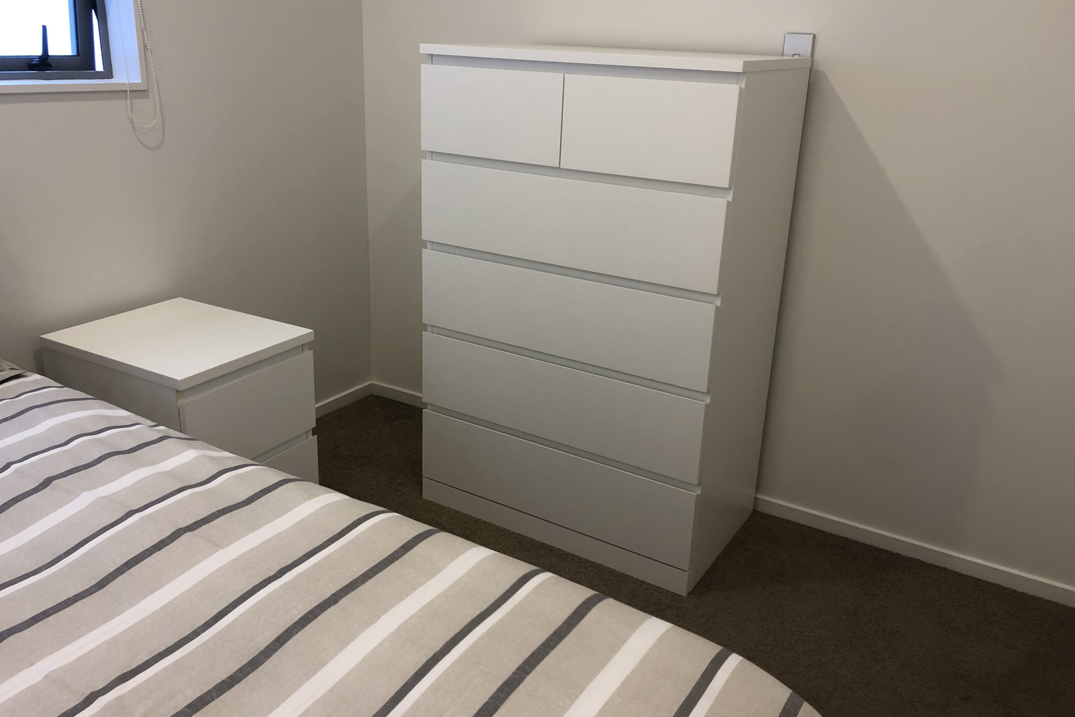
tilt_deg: -19.4
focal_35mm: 30
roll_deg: -2.1
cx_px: 523
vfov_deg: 43.6
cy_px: 329
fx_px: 896
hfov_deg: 61.9
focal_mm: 3.99
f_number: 1.8
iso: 40
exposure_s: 1/20
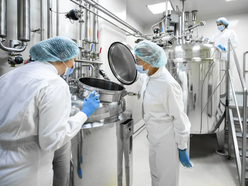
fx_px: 136
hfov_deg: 84.6
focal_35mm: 19
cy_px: 91
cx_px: 132
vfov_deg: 68.7
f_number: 2.8
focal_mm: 17
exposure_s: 1/60
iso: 640
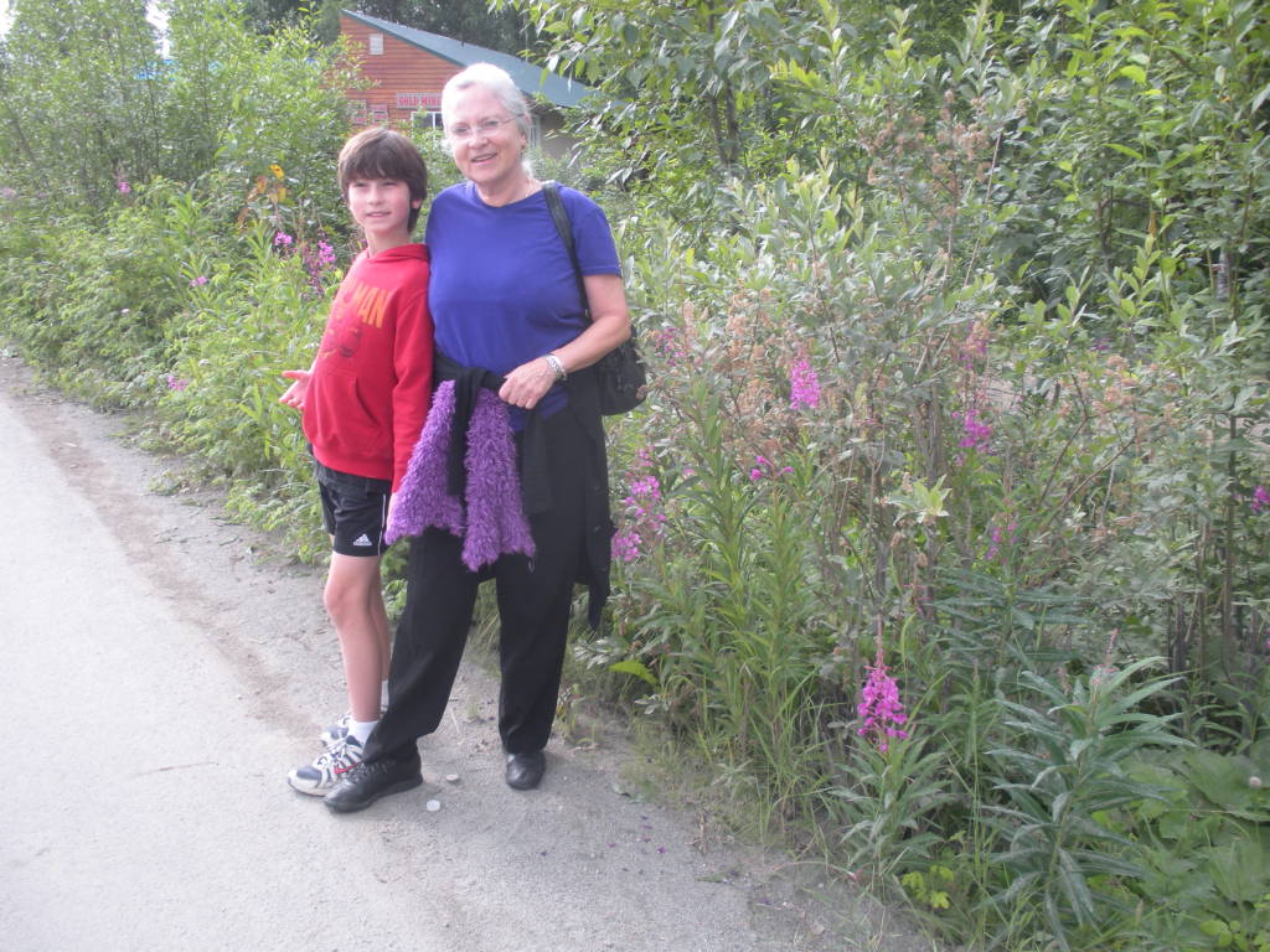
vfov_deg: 39.7
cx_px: 635
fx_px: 1321
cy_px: 476
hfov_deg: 51.4
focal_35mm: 36
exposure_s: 1/124
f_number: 3.5
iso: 64
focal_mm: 6.3
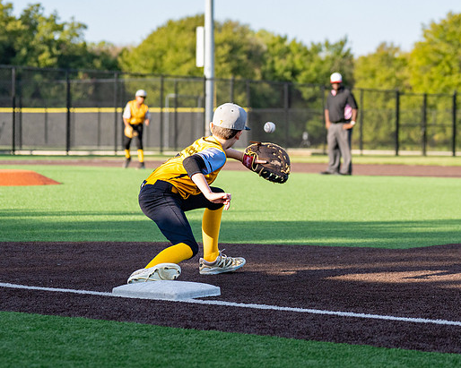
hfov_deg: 14.8
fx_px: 1773
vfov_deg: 11.9
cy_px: 165
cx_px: 255
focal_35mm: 130
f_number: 2.8
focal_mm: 70
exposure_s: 1/5000
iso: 320
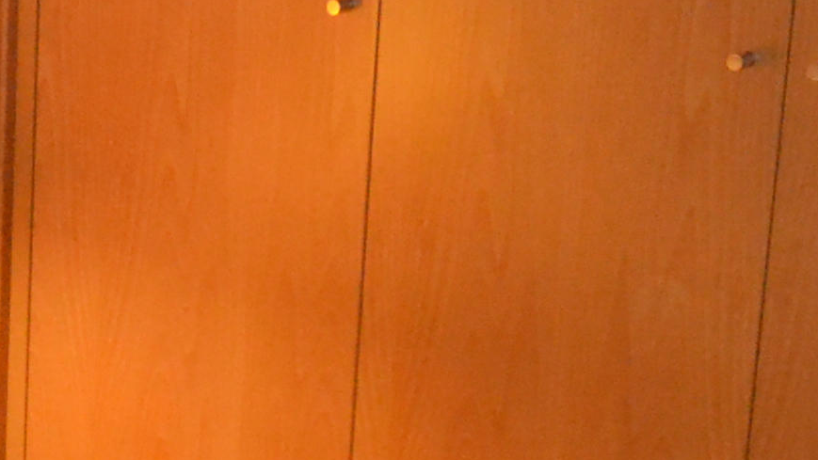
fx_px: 3254
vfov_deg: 8.0
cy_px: 578
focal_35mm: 150
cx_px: -403
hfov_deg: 13.5
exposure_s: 1/60
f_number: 3.5
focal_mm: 18
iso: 2800
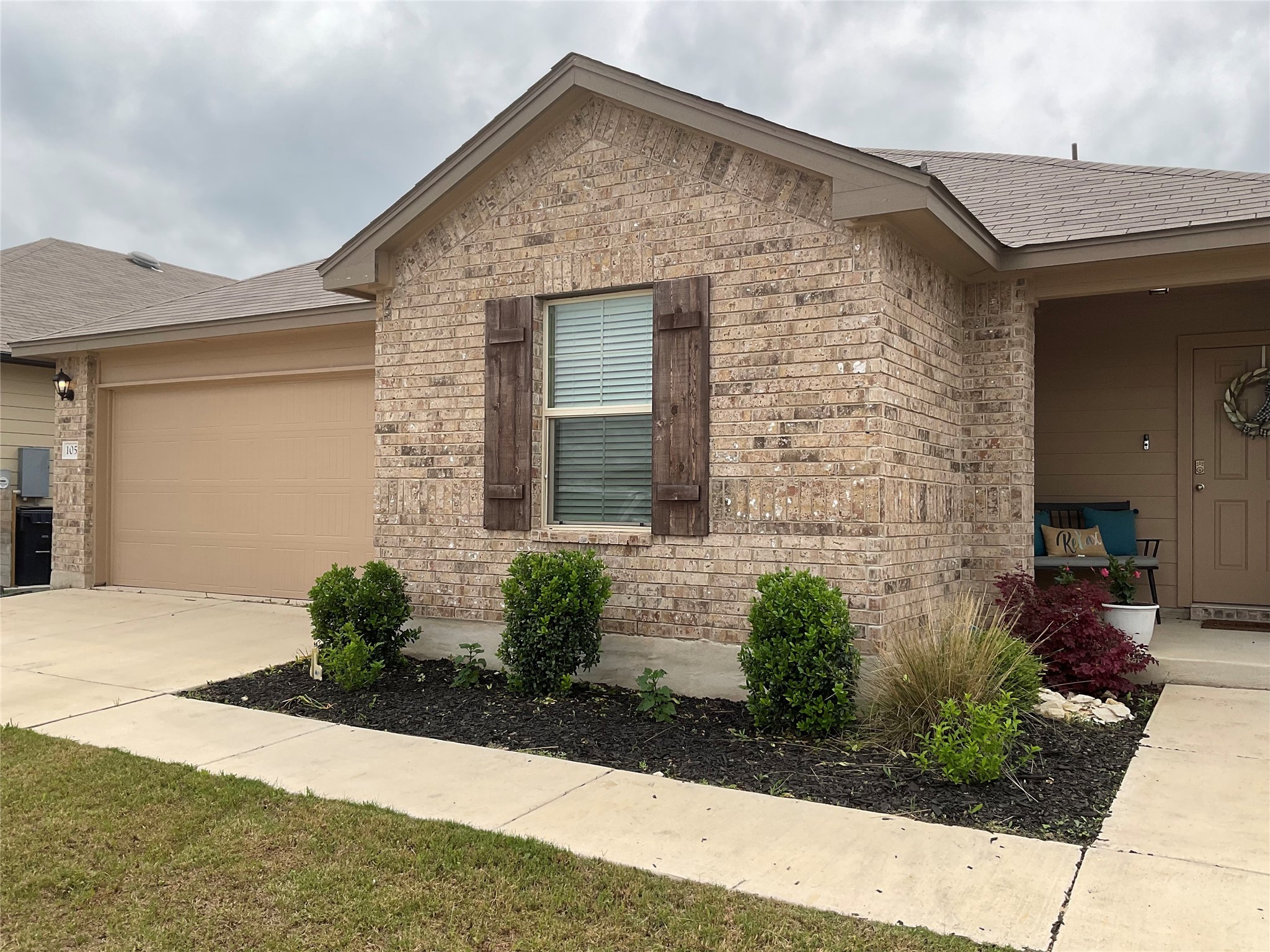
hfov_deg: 61.7
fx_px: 1064
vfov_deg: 48.2
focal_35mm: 29
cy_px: 476
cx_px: 635
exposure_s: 1/1848
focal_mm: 3
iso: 16
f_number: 1.8
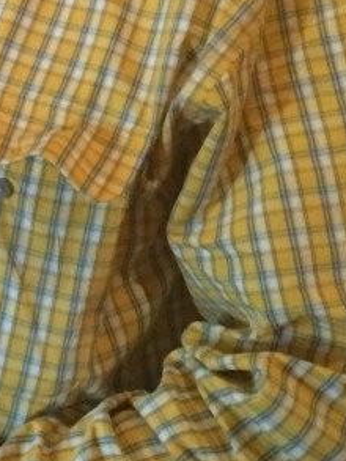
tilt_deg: -10.7
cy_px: -100
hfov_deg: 10.4
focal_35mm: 132
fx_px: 1758
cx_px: -327
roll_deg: +0.2
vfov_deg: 14.4
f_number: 2.2
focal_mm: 4.15
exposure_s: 1/17
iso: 320
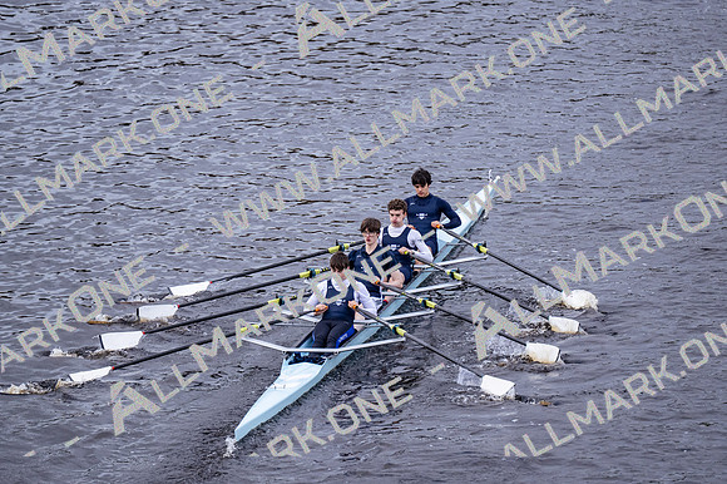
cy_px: 242
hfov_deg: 6.9
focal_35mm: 300
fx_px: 6055
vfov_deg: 4.6
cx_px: 364
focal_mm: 200
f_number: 2.8
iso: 800
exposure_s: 1/2000
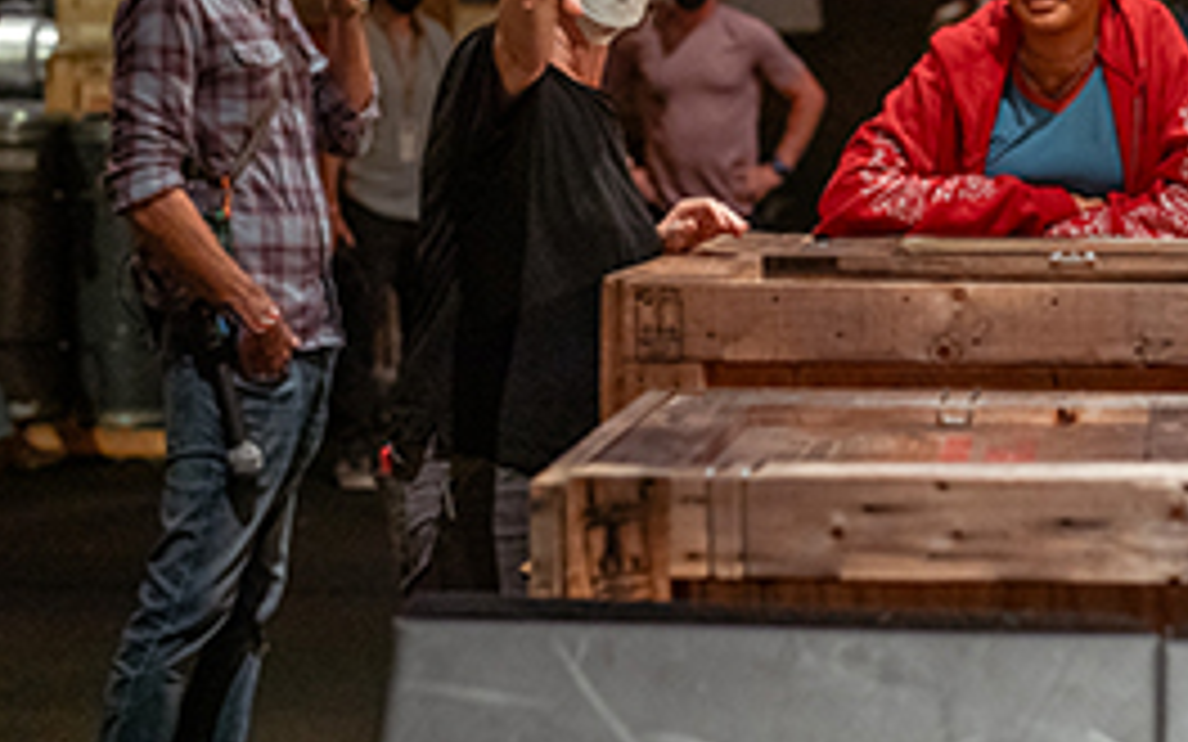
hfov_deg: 18.4
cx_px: 1026
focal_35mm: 112
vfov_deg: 11.6
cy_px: -7
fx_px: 3626
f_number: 2
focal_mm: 50
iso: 3200
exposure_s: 1/100
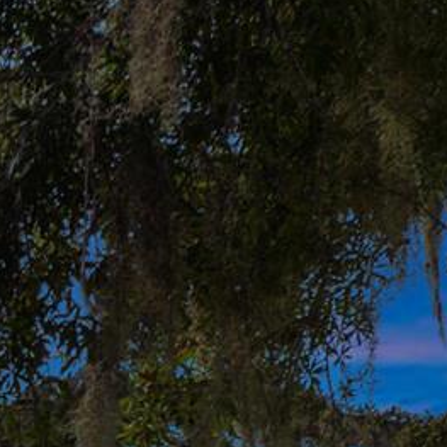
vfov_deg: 8.9
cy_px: 1293
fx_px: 2411
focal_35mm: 165
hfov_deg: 9.4
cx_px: -659
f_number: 3.2
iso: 100
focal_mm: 12.29
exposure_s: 1/60
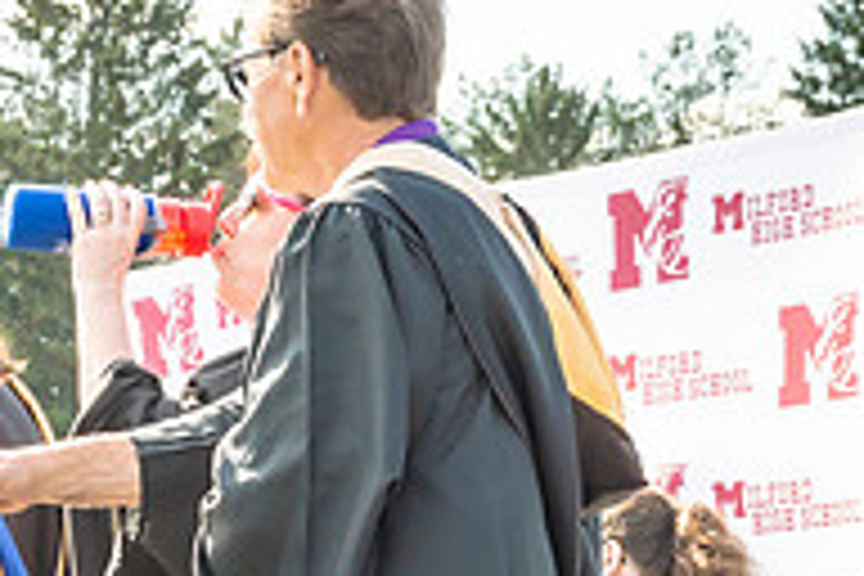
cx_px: -2
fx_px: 4560
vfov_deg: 7.2
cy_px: 716
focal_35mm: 190
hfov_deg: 10.7
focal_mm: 36
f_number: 7.1
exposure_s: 1/500
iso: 200
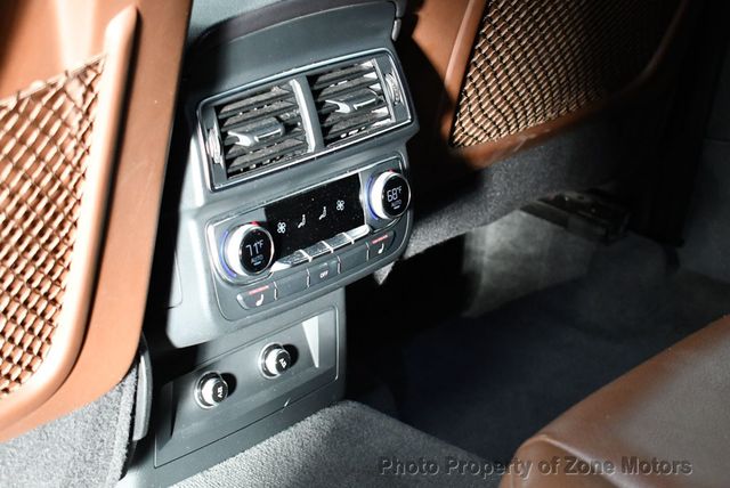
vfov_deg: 18.0
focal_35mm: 76
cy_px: 244
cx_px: 365
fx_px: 1542
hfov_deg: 26.6
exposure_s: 1/60
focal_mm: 38
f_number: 4.8
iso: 3200
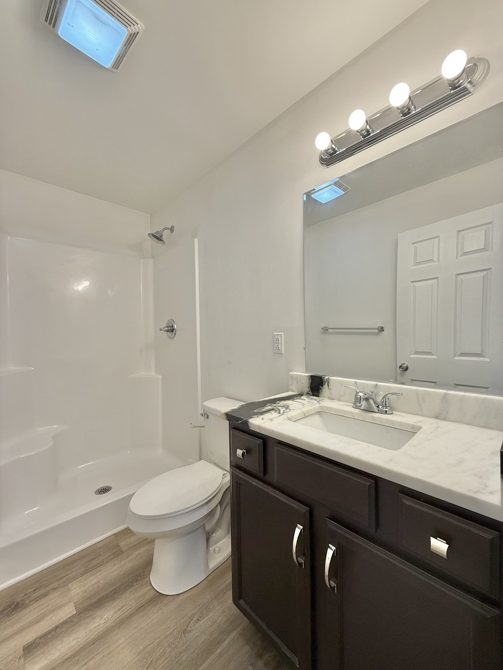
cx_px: 252
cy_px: 335
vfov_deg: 102.1
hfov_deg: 85.7
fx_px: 271
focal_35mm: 14
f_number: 2.2
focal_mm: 2.22
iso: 64
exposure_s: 1/120
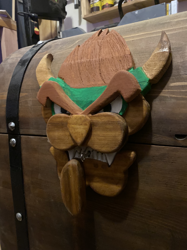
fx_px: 187
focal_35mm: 26
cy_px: 125
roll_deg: +3.0
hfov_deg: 53.1
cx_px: 94
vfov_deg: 67.3
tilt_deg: -5.9
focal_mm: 4.25
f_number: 1.8
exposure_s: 1/24
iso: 800
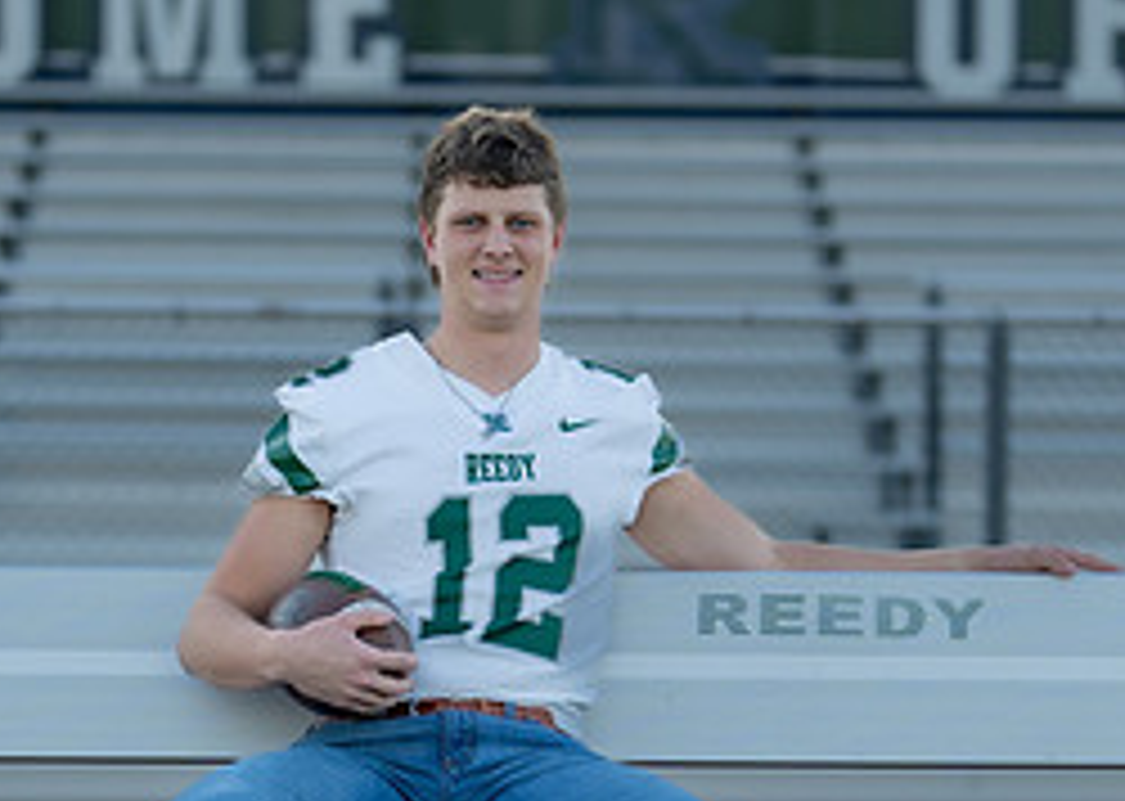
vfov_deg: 9.5
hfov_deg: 13.4
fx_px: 4787
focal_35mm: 150
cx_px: 526
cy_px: 709
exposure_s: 1/2000
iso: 100
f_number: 1.2
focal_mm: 50
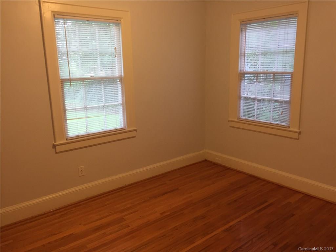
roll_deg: +0.9
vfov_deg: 48.2
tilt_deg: -13.0
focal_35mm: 29
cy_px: 126
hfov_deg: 61.7
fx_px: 281
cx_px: 168
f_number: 2.2
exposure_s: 1/30
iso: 80
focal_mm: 4.15
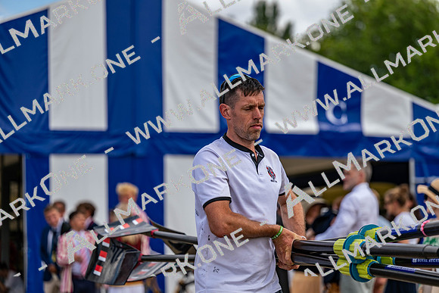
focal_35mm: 115
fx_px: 1403
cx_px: 220
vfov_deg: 11.9
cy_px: 146
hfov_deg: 17.8
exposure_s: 1/2000
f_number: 2.8
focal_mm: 115
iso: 100
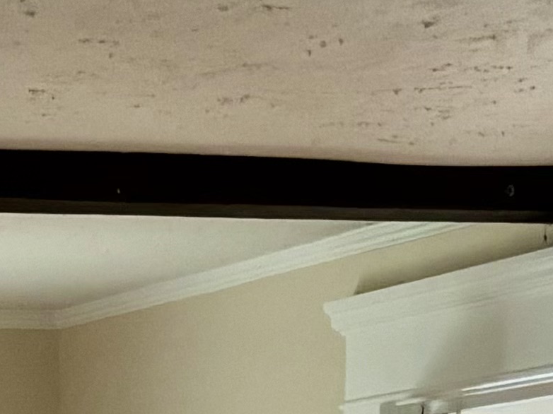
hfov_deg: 10.2
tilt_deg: -15.4
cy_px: 1453
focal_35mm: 190
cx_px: -203
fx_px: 3034
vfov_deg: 6.7
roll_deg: +2.0
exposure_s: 1/60
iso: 160
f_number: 1.6
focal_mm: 5.96
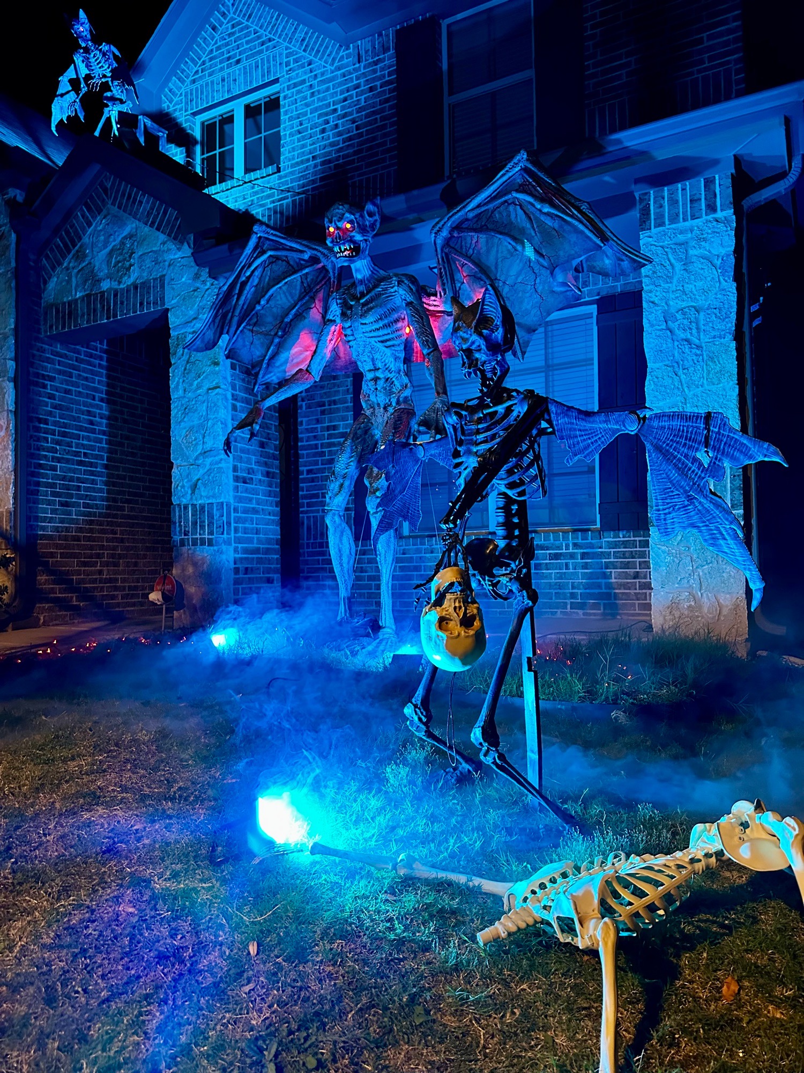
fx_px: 743
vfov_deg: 71.6
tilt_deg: +3.1
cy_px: 536
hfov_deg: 56.8
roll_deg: +0.7
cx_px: 402
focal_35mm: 24
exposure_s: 1/49
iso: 800
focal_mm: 6.86
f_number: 1.78
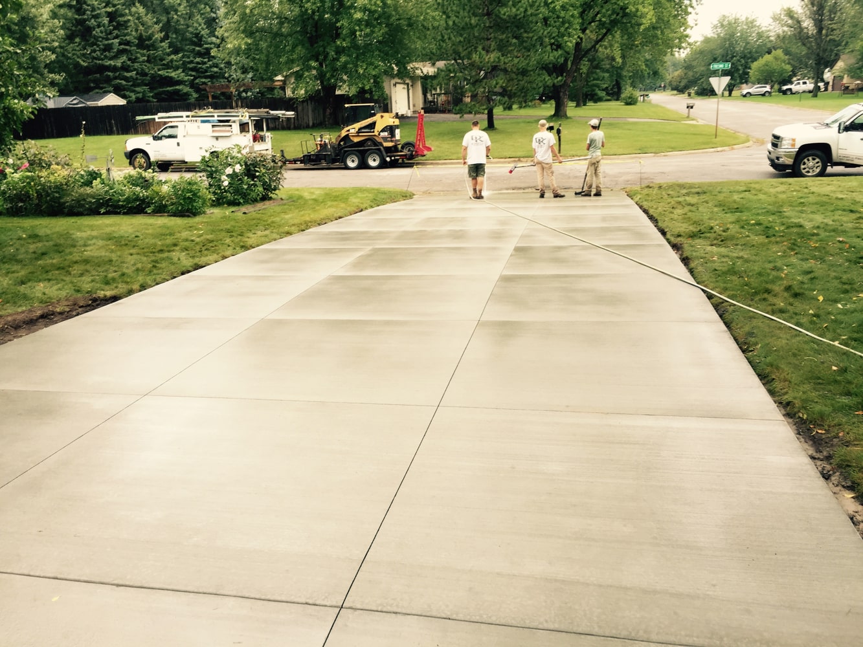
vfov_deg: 48.2
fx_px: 723
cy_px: 324
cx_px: 432
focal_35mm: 29
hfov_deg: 61.7
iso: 40
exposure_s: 1/120
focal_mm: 4.15
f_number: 2.2
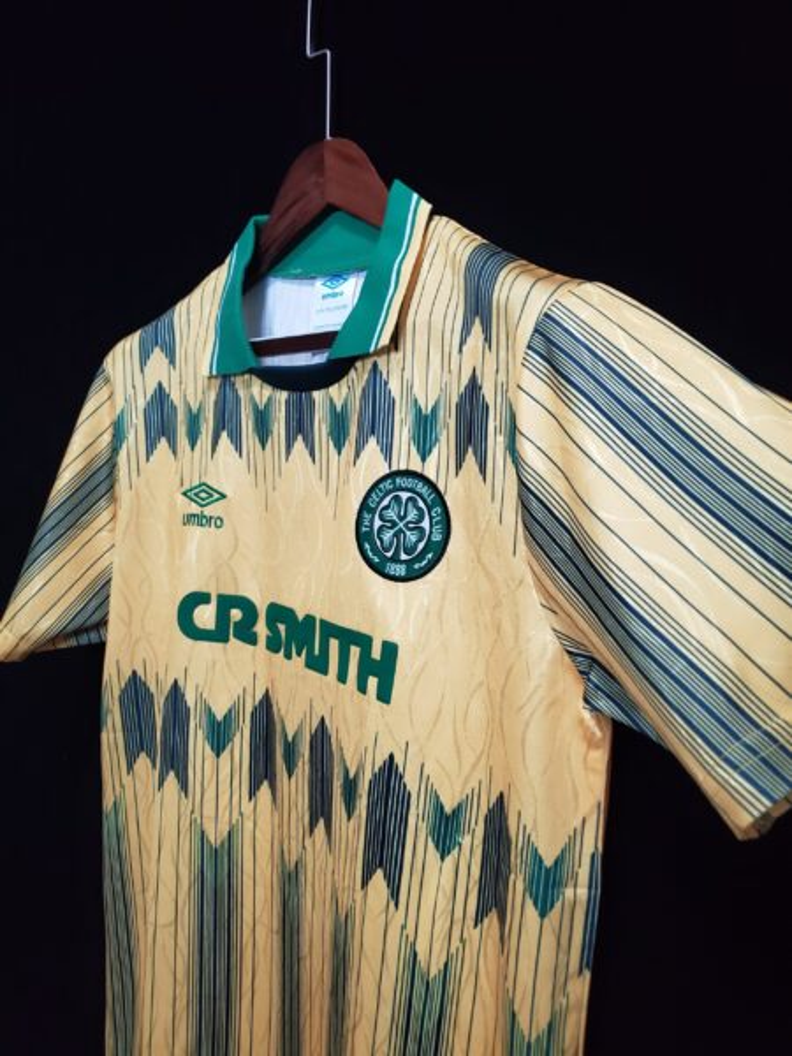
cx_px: 396
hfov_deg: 53.1
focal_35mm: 26
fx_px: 793
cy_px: 528
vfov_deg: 67.3
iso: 320
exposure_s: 1/50
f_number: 1.5
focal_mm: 4.3
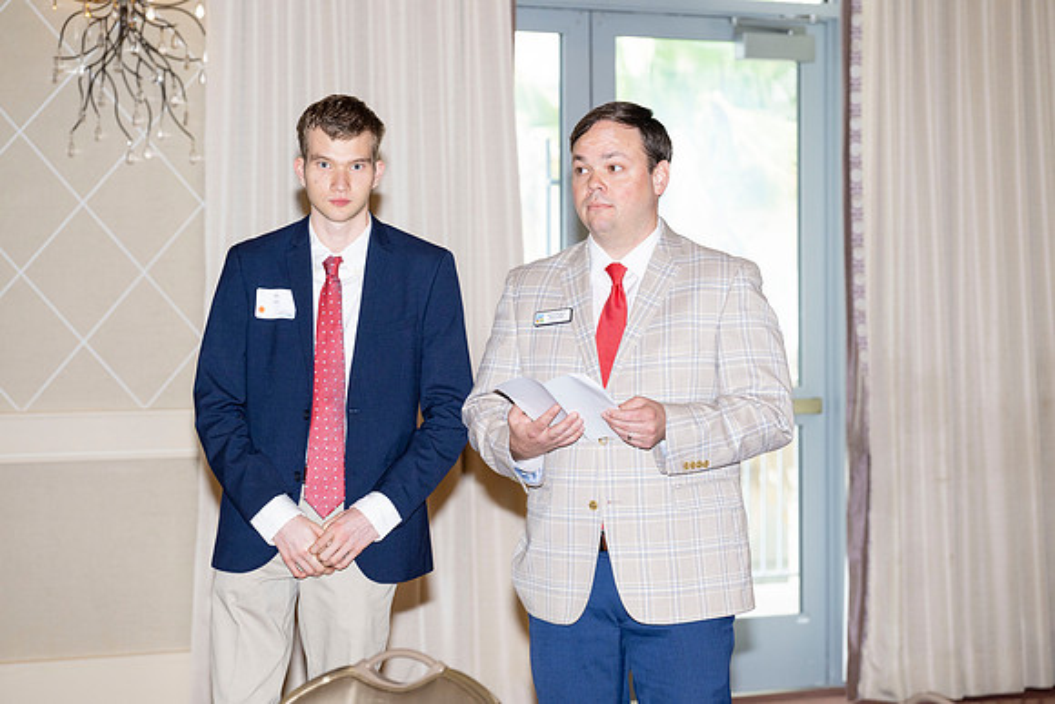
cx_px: 528
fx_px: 3517
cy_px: 352
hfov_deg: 17.1
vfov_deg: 11.4
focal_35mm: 120
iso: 1000
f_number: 5.6
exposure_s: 1/100
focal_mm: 120
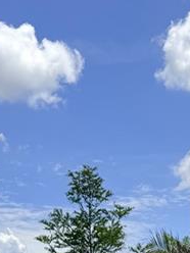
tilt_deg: -6.2
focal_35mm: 116
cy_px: 448
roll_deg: +1.6
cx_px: 86
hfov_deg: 12.8
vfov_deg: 14.9
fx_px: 849
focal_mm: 6.76
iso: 80
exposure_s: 1/8130
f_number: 1.78
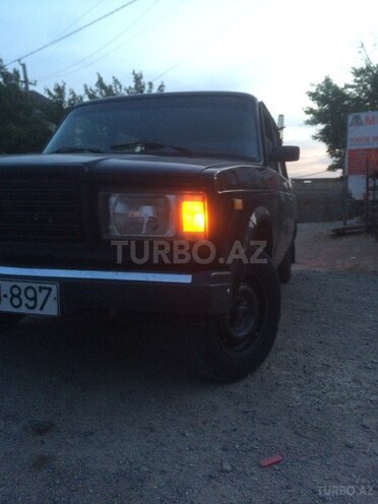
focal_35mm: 29
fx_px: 422
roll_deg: +1.8
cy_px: 252
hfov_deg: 48.2
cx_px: 189
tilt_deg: -8.7
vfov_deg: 61.7
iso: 320
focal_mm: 4.15
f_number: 2.2
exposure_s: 1/33
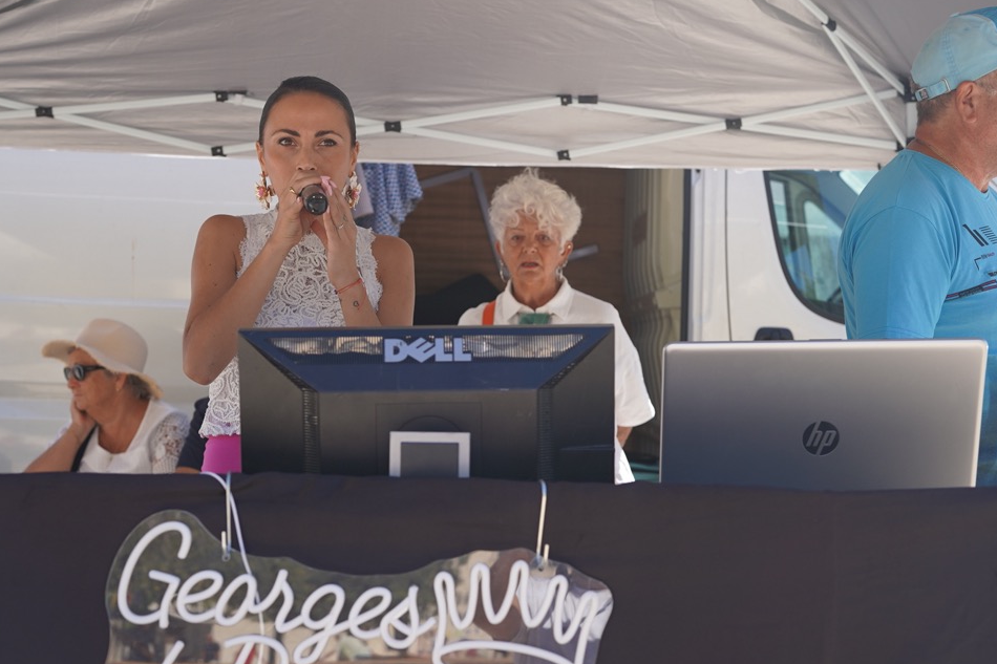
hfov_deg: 31.8
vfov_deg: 21.5
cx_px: 517
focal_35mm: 63
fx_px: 1750
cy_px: 367
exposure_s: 1/320
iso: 100
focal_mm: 46.9
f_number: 4.5
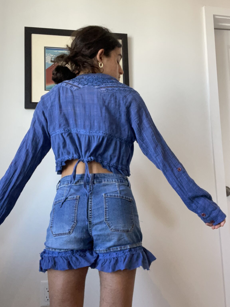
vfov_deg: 60.0
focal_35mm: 30
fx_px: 266
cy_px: 154
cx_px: 115
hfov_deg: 46.8
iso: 250
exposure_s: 1/60
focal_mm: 2.71
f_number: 2.2
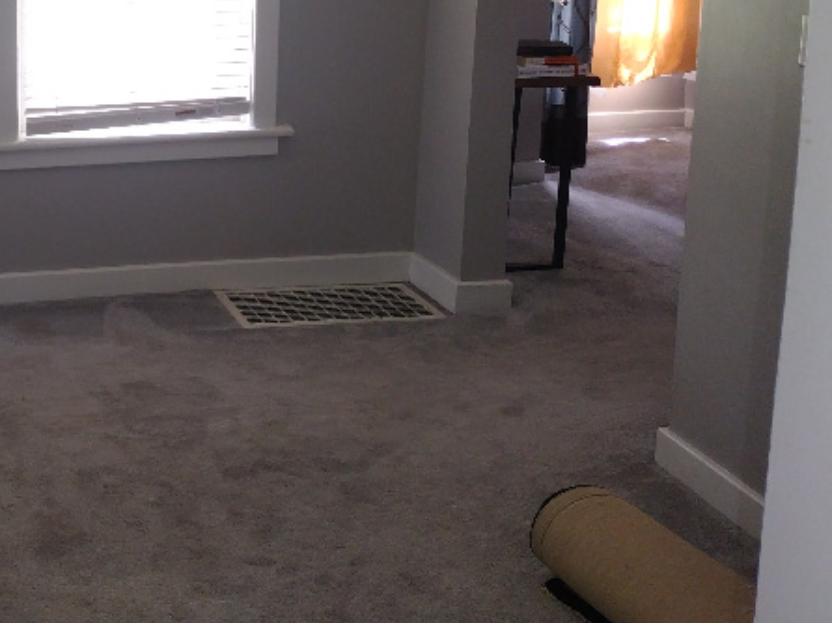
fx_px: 1489
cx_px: 4
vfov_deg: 23.3
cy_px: 118
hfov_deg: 29.2
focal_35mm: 62
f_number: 1.7
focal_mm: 4.71
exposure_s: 1/40
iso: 238
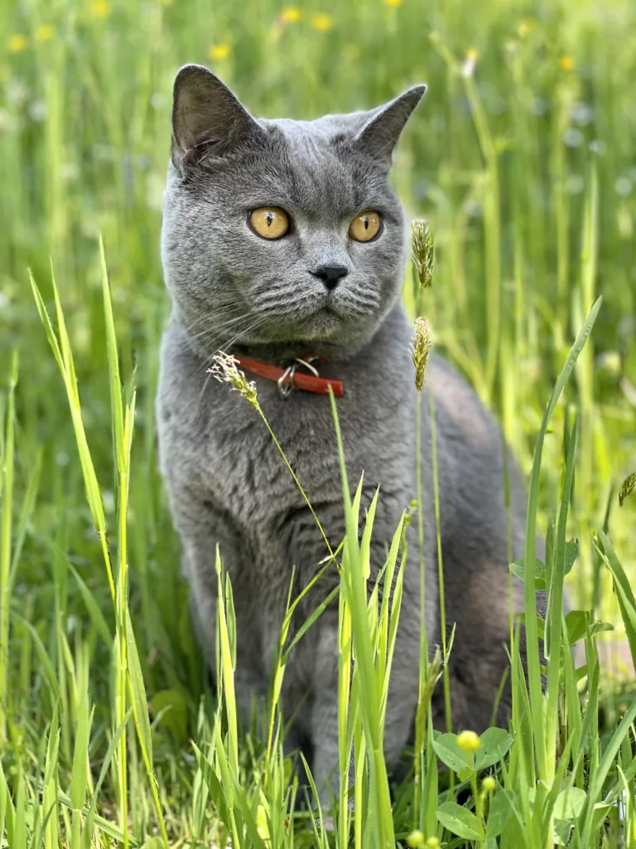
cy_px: 424
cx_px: 318
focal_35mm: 52
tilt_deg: -4.1
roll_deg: +0.7
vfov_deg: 36.8
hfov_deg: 28.0
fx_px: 1274
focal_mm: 6
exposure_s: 1/122
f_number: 2
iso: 25
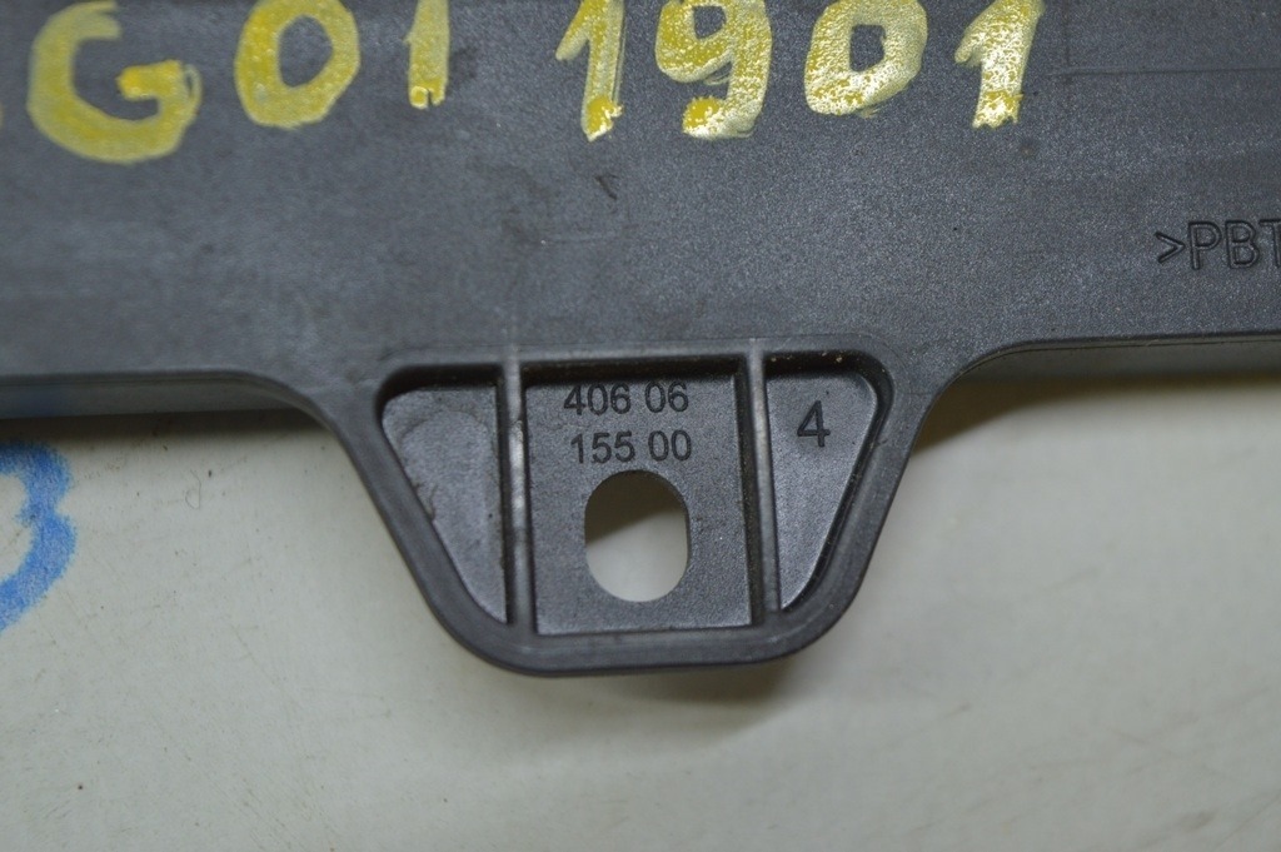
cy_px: 426
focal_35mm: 82
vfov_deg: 16.5
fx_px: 2933
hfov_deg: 24.6
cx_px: 640
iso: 400
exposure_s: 1/40
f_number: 5.6
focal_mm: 55
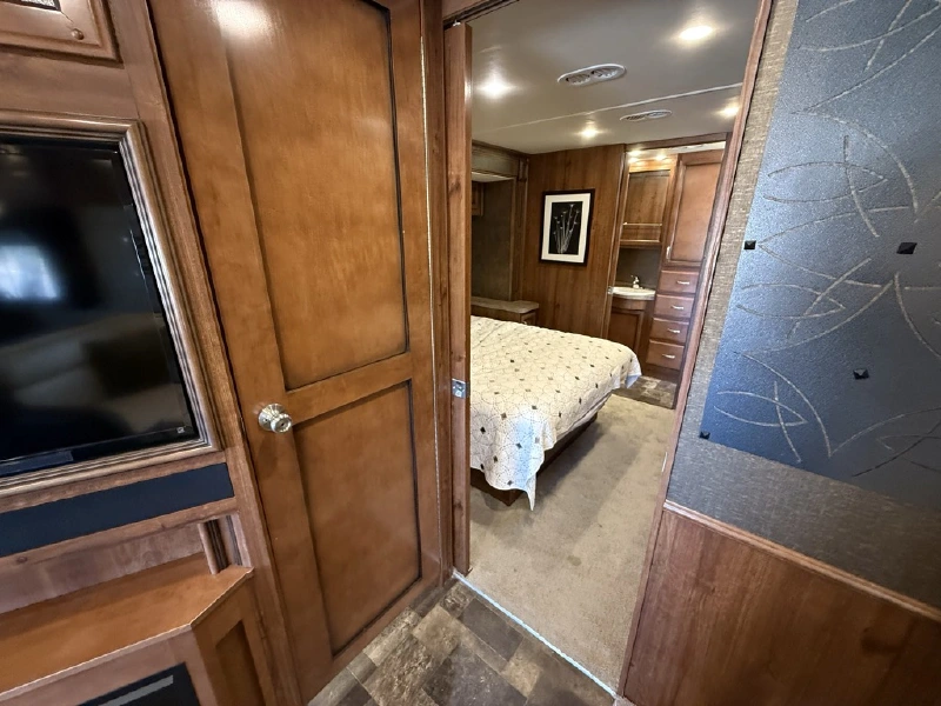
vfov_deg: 85.7
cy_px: 353
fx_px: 381
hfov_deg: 102.1
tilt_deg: -16.7
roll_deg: +0.7
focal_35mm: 14
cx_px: 470
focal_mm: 2.22
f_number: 2.2
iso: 640
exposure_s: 1/41
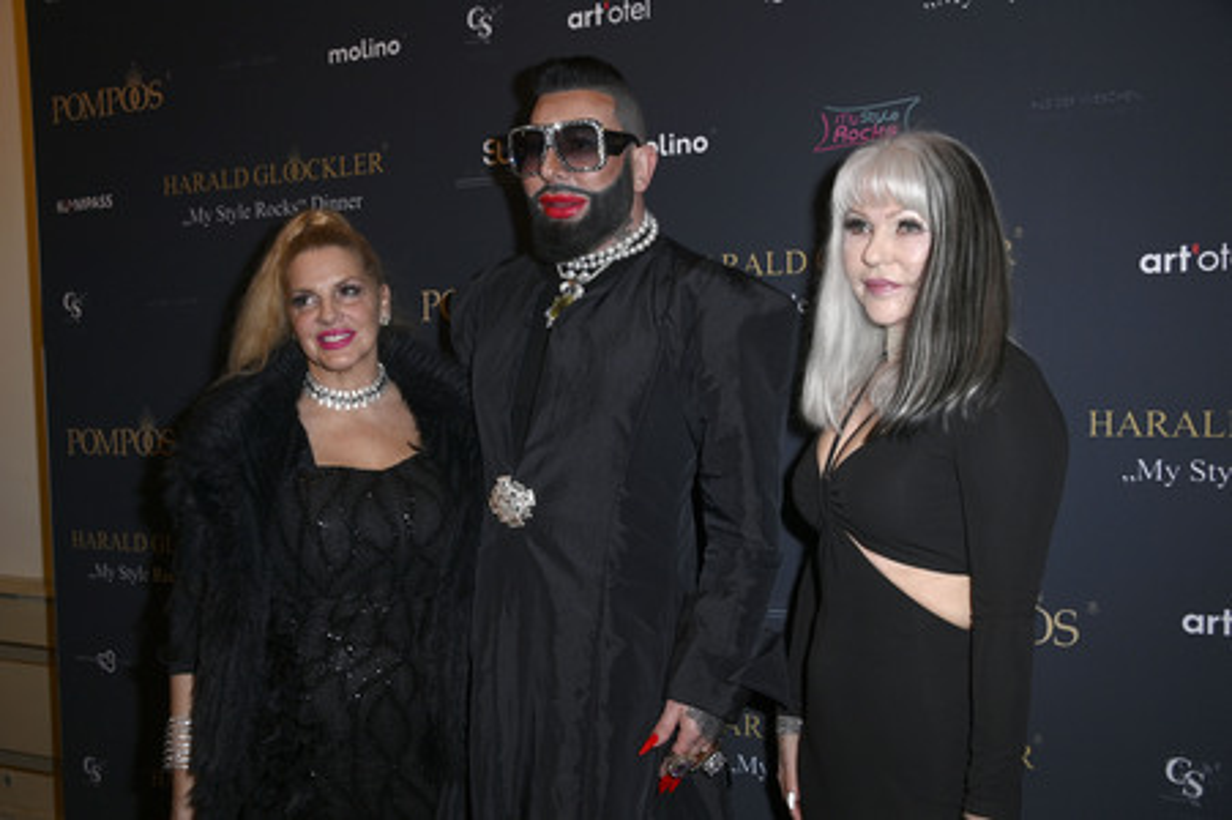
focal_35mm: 32
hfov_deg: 58.8
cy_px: 410
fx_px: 1094
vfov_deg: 41.1
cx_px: 616
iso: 640
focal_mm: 32
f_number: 5.6
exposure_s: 1/160
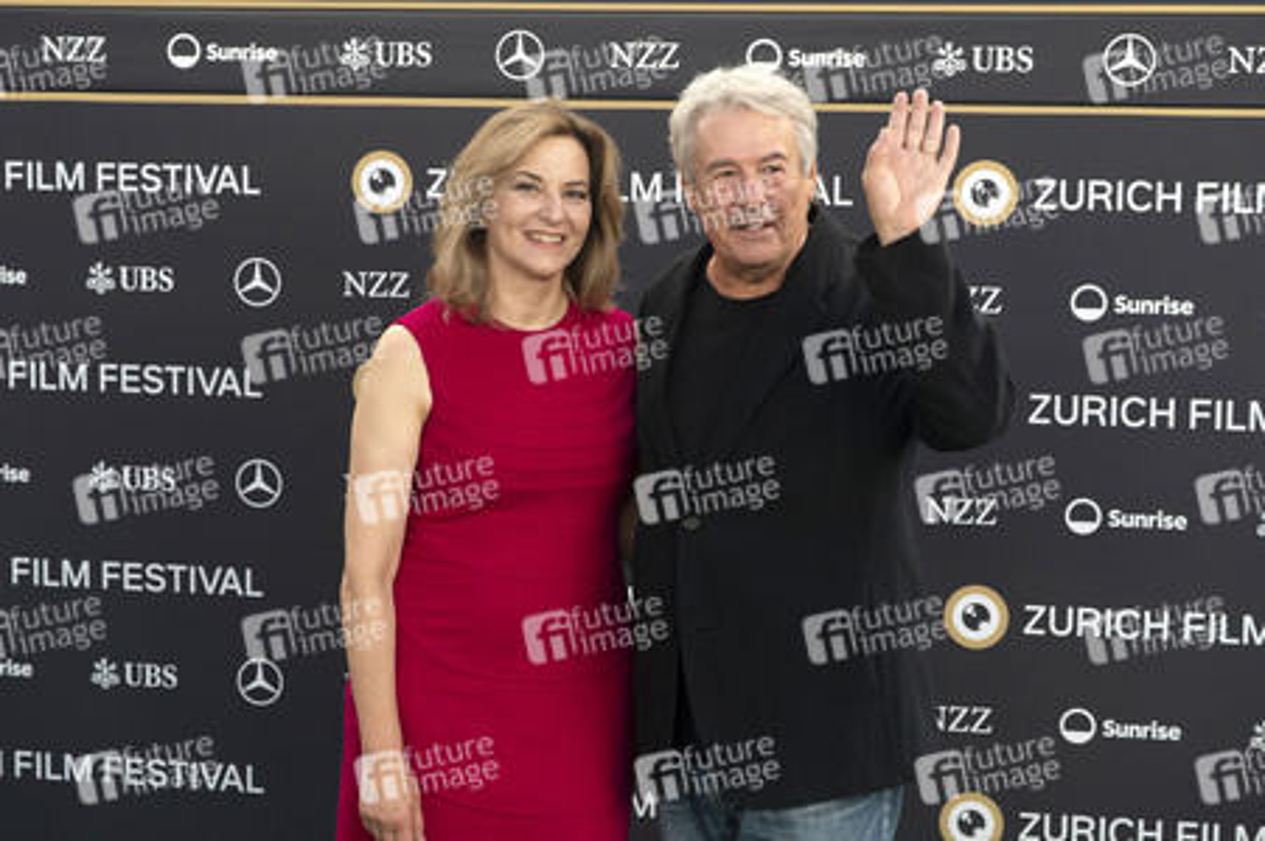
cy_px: 353
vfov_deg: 16.8
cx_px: 632
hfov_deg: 25.0
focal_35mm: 81
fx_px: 2854
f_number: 4.5
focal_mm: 70
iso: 400
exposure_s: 1/200
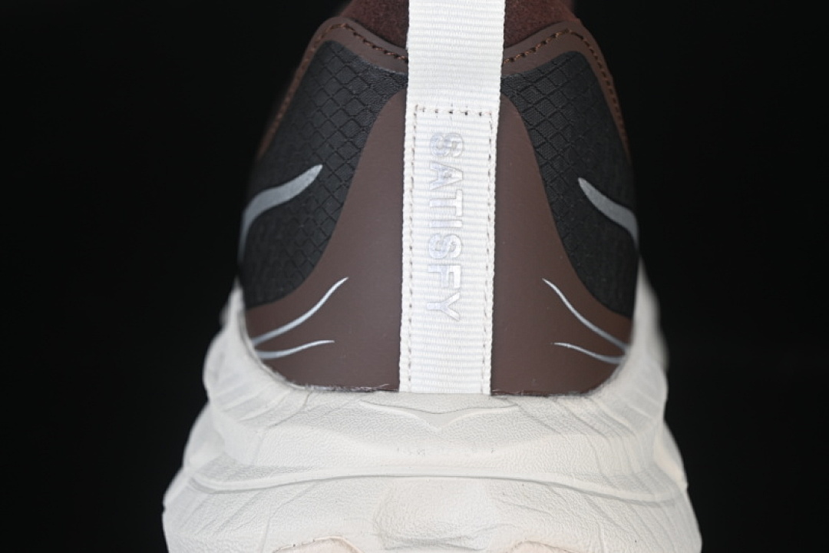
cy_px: 276
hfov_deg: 27.0
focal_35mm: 75
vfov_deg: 18.2
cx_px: 414
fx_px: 1727
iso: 160
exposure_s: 1/50
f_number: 6.3
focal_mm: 50
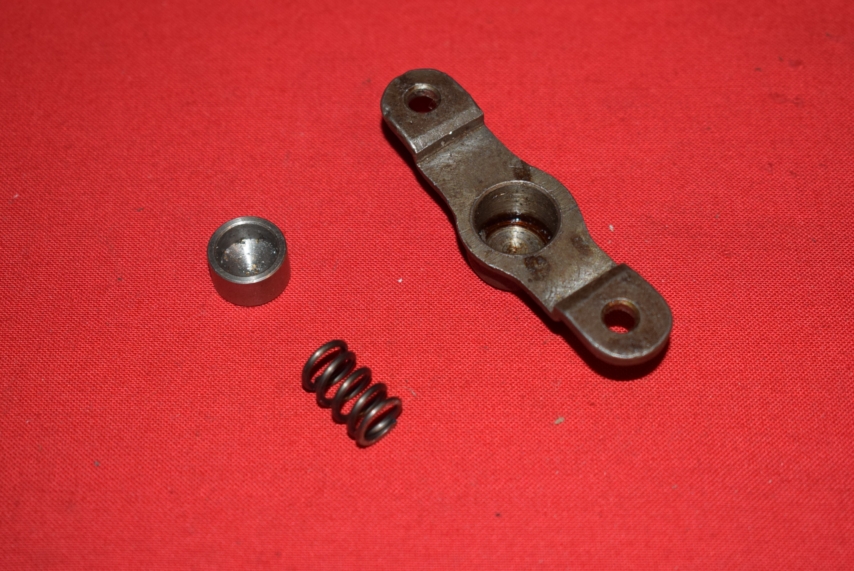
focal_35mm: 82
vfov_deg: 16.6
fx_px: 1959
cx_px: 427
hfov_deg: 24.6
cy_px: 286
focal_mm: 55
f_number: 5.6
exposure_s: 1/125
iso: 640
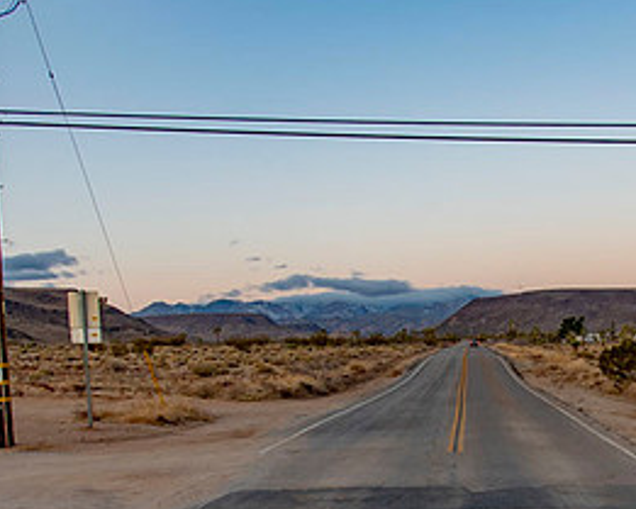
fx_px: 942
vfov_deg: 29.8
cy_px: 381
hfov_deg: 36.5
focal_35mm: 50
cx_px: 468
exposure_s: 1/200
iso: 400
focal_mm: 24
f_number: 4
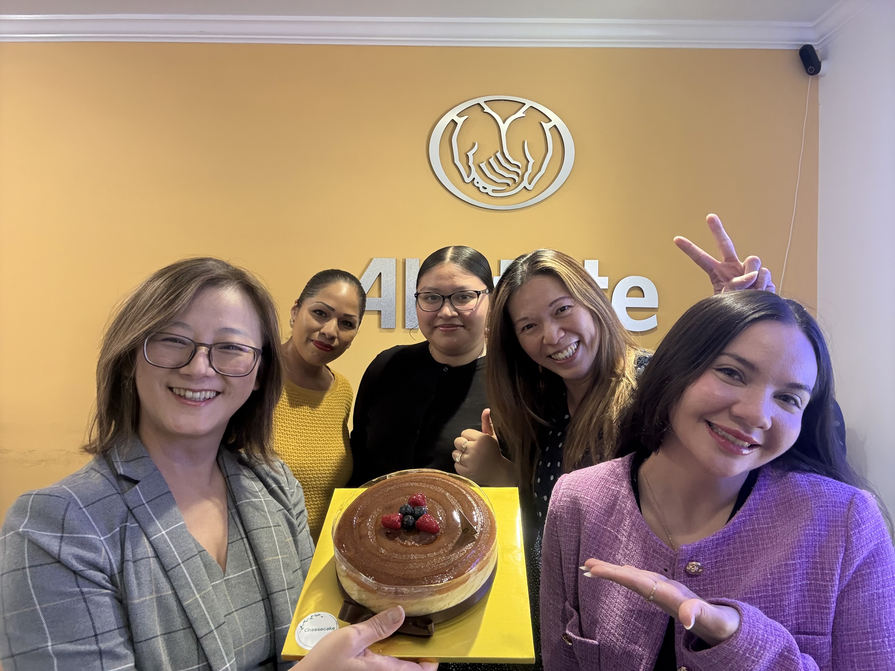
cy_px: 336
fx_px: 595
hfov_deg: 73.9
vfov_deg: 58.9
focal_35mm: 23
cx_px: 448
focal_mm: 2.69
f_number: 1.9
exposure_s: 1/40
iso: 250
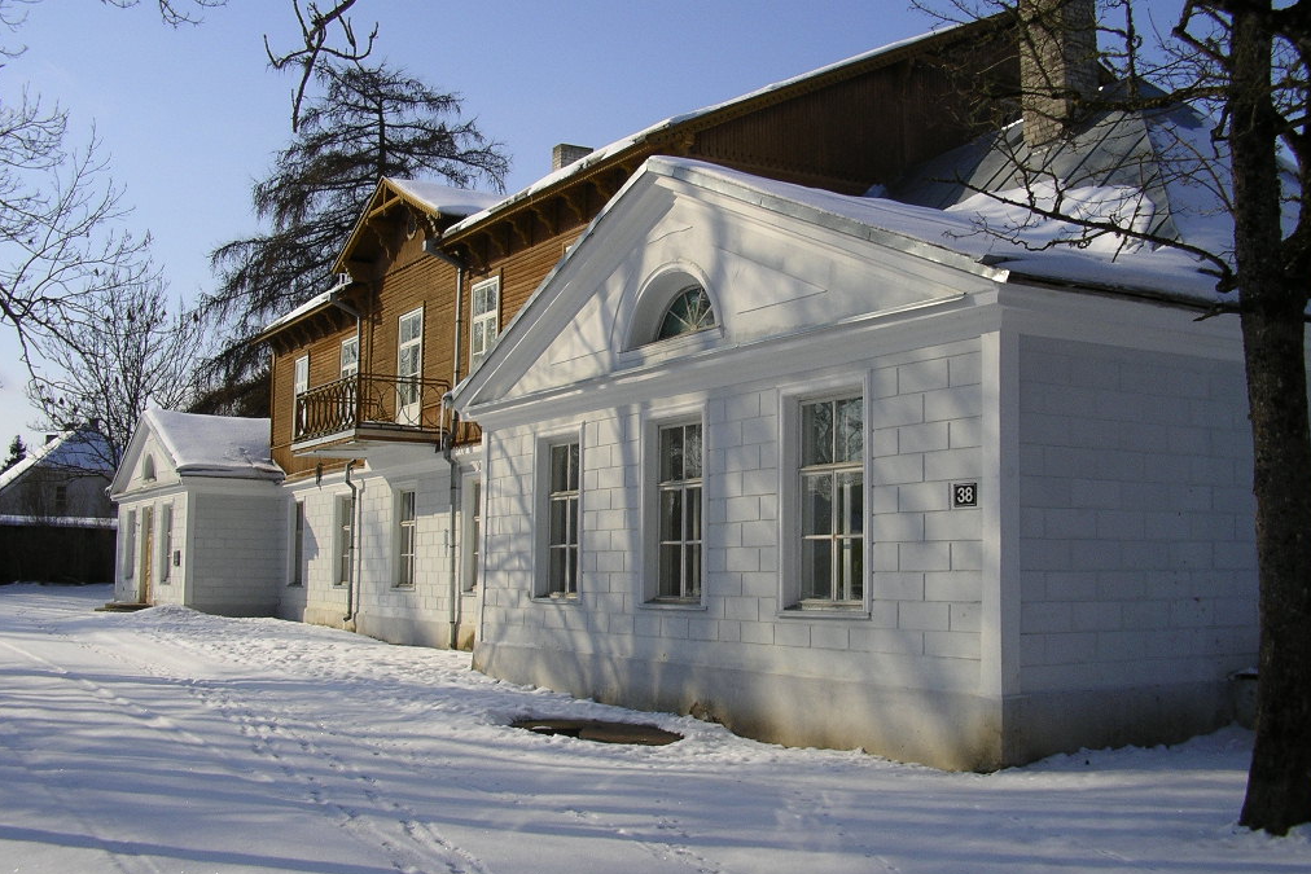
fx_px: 1457
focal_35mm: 40
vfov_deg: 33.4
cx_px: 658
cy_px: 435
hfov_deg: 48.5
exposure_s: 1/1250
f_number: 4.1
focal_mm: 5.8
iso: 50
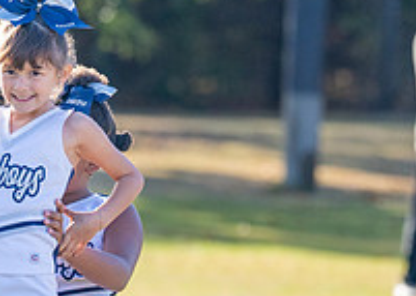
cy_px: 263
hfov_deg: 4.3
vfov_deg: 3.0
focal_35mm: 473
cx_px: -18
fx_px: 5581
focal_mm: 128
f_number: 2.8
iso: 250
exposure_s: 1/3200
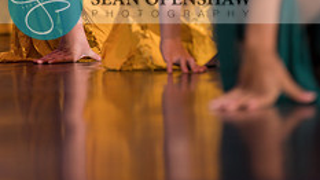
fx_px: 3436
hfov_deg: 5.3
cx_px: 129
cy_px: -78
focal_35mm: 405
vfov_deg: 3.0
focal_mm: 200
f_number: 3.2
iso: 400
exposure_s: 1/500
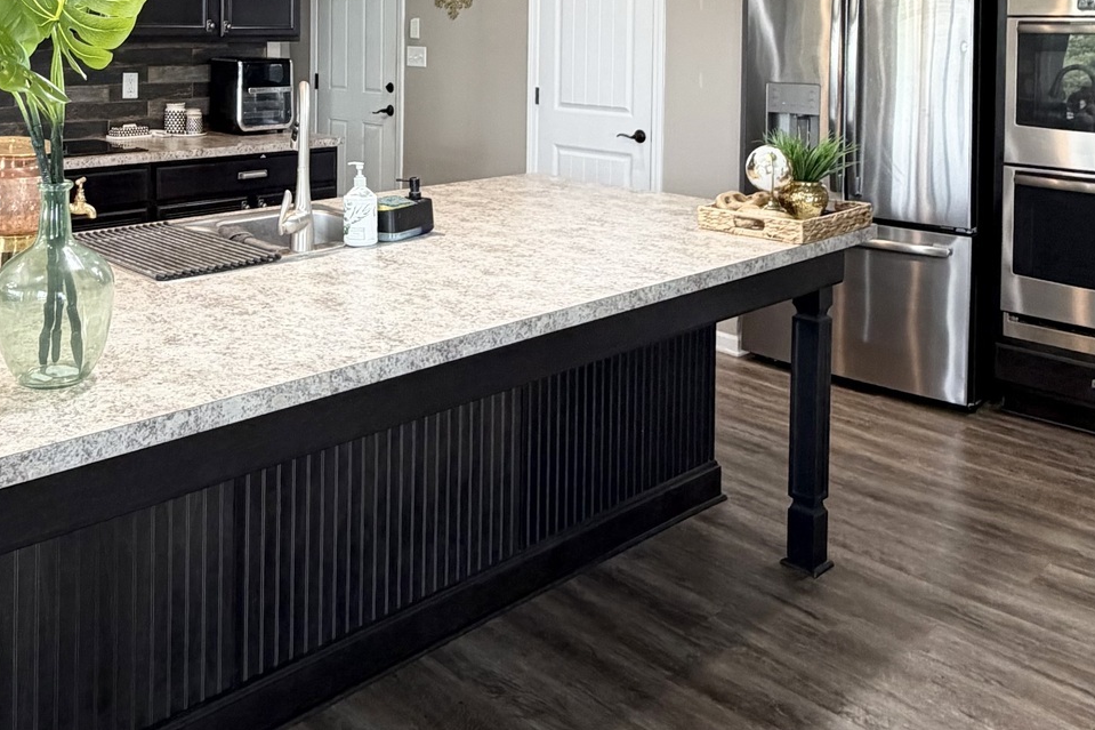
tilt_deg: -1.2
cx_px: 380
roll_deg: -0.6
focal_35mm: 35
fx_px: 1064
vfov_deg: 35.2
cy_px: 47
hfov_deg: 53.5
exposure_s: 1/60
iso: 200
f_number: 2.2
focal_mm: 2.22
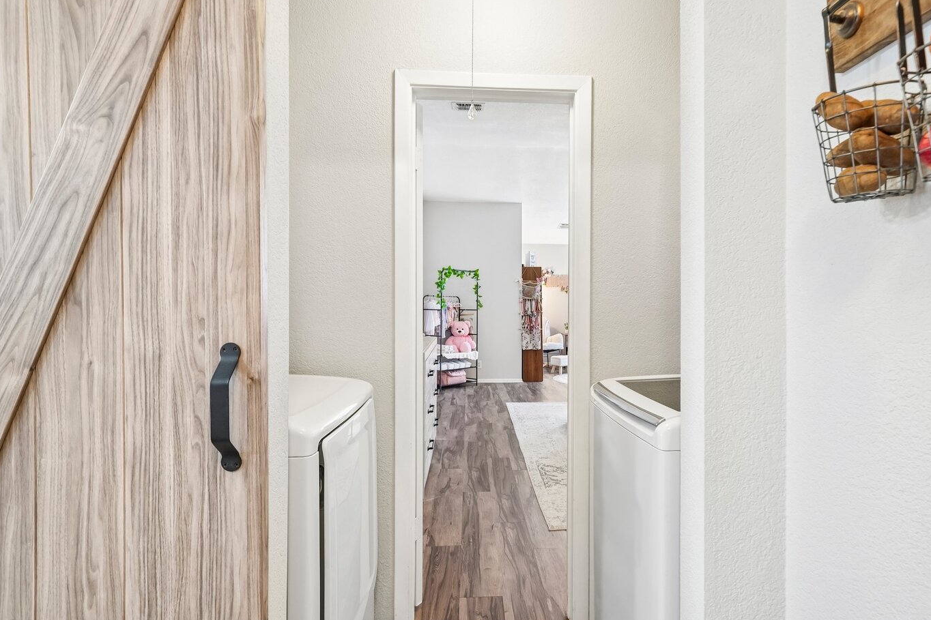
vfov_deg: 64.5
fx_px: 491
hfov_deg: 86.7
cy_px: 294
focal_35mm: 19
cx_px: 503
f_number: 8
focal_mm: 16
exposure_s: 1/10
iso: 800
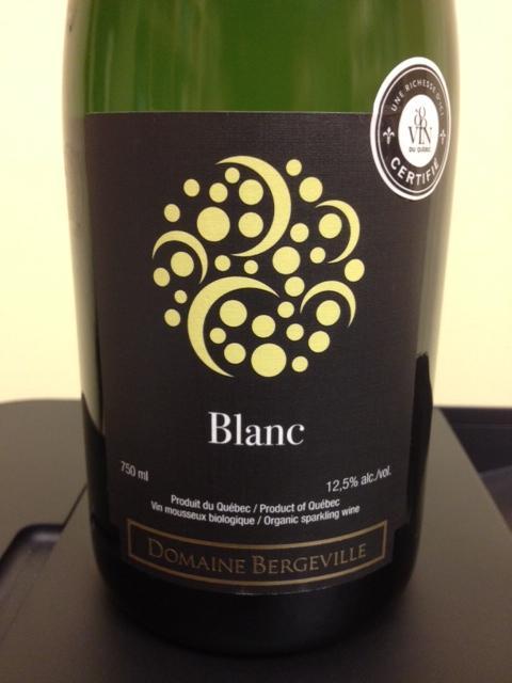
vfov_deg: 52.6
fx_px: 690
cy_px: 342
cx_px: 256
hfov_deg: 40.7
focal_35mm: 35
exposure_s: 1/20
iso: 200
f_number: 2.4
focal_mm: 4.28
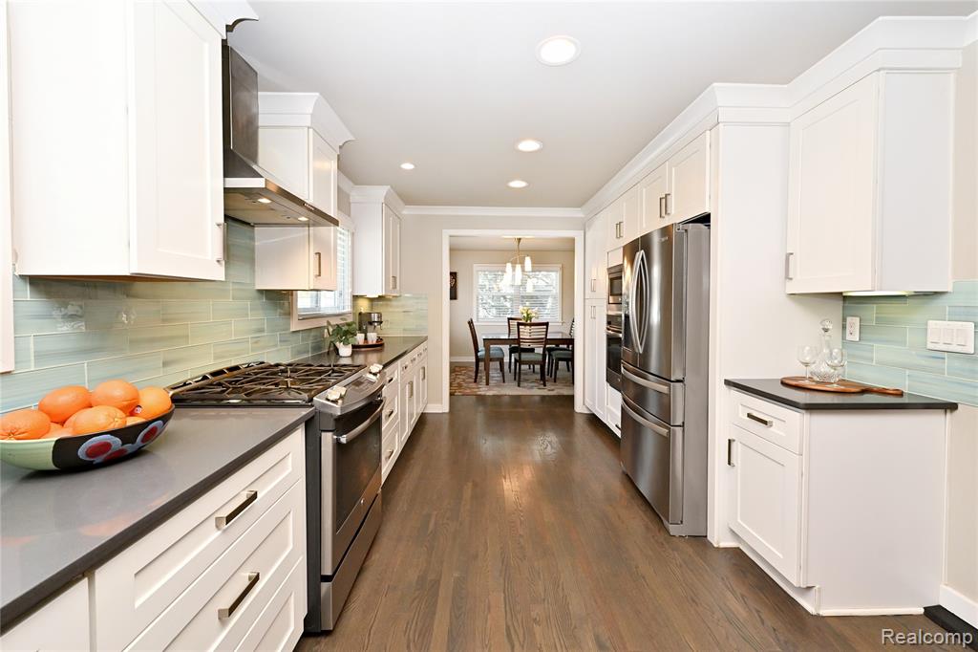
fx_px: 380
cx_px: 489
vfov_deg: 81.2
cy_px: 326
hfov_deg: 104.3
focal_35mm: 14
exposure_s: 1/60
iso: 1100
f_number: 10
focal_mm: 14
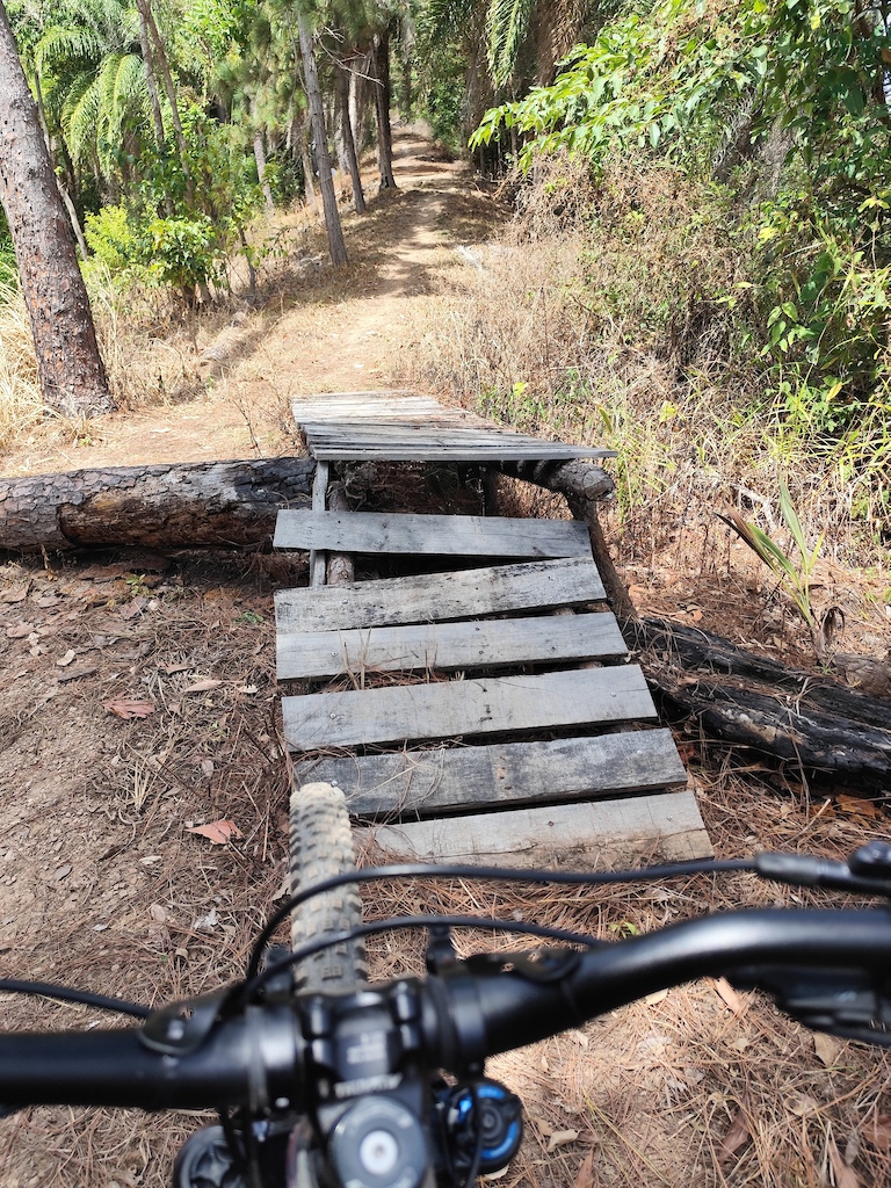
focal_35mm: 23
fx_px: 789
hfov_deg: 58.9
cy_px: 594
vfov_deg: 73.9
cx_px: 446
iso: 50
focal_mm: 6.19
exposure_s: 1/339
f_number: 1.65
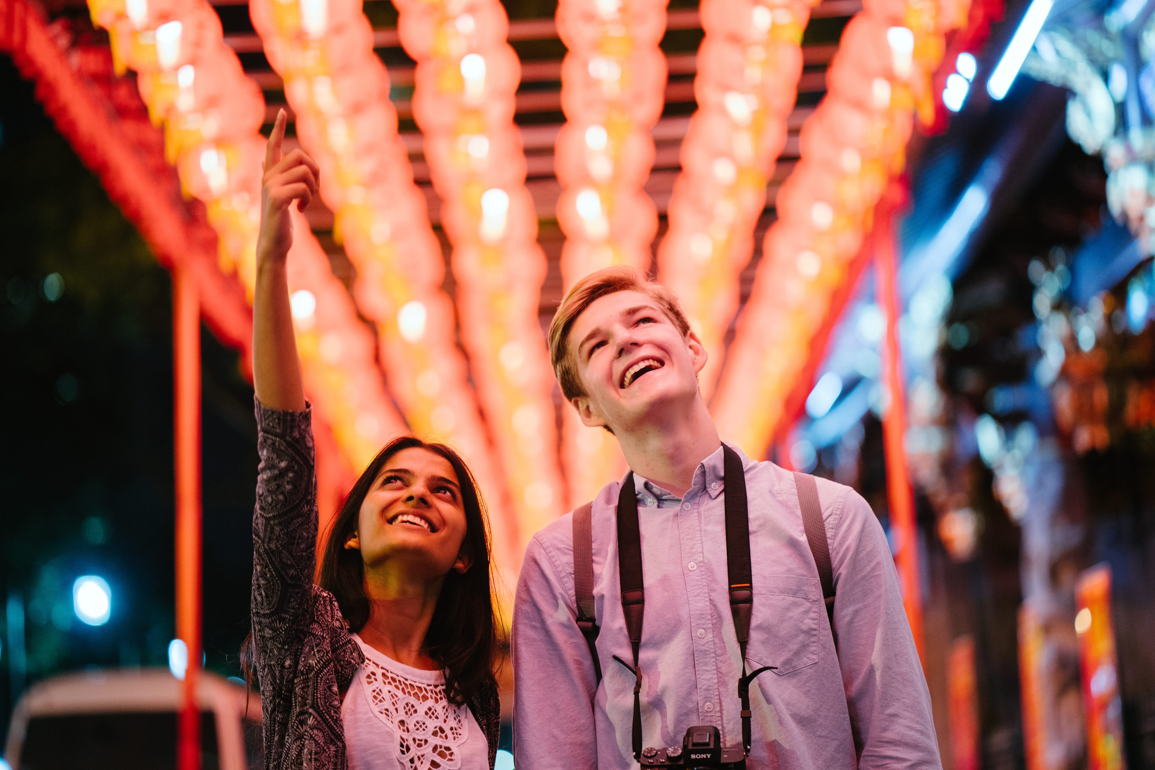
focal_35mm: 85
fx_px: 2727
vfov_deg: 16.1
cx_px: 578
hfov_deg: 23.9
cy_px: 385
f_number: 1.8
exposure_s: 1/100
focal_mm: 85
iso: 800
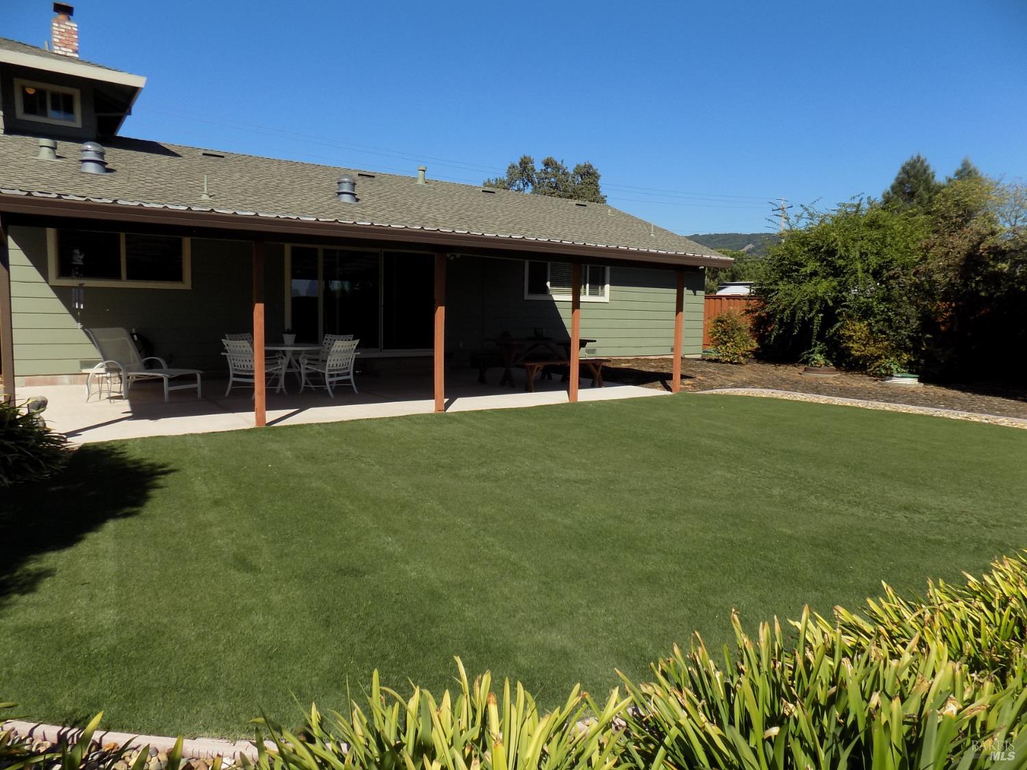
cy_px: 385
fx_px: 682
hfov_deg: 73.9
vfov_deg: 58.9
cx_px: 514
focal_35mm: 23
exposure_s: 1/1250
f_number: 3.1
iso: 80
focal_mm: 4
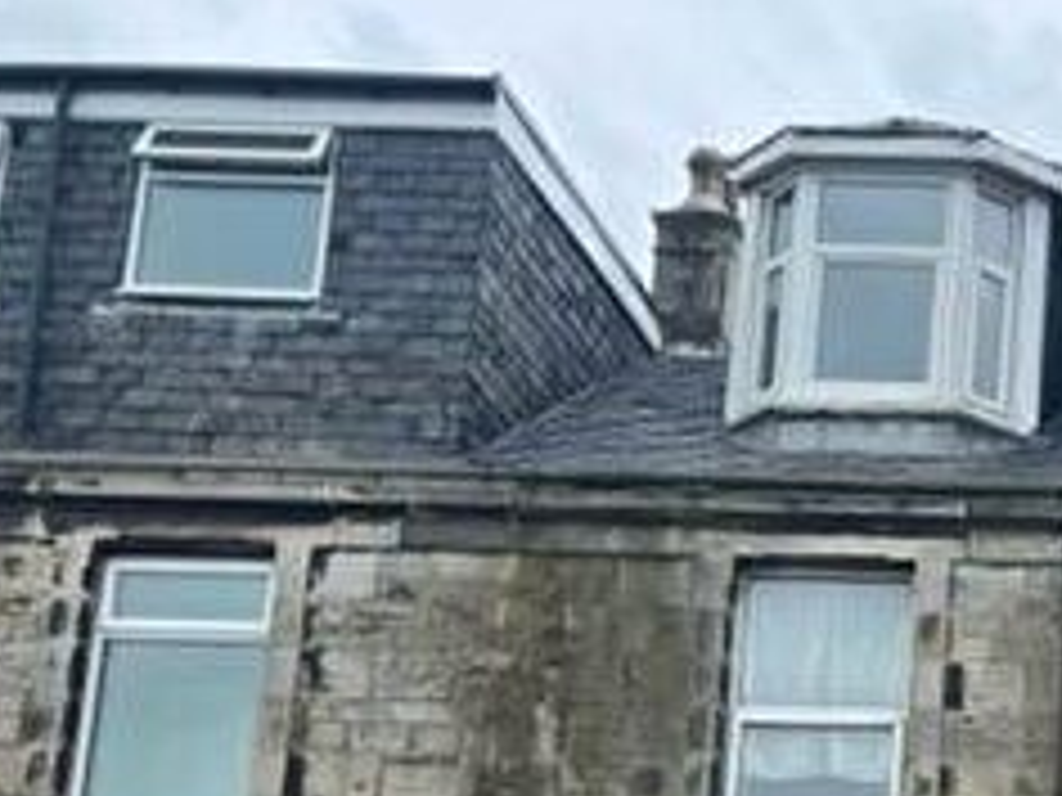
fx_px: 2362
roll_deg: -0.7
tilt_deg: +13.1
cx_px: 1359
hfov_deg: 22.7
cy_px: 875
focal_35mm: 77
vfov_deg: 18.4
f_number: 1.6
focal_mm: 5.1
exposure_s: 1/1404
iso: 50
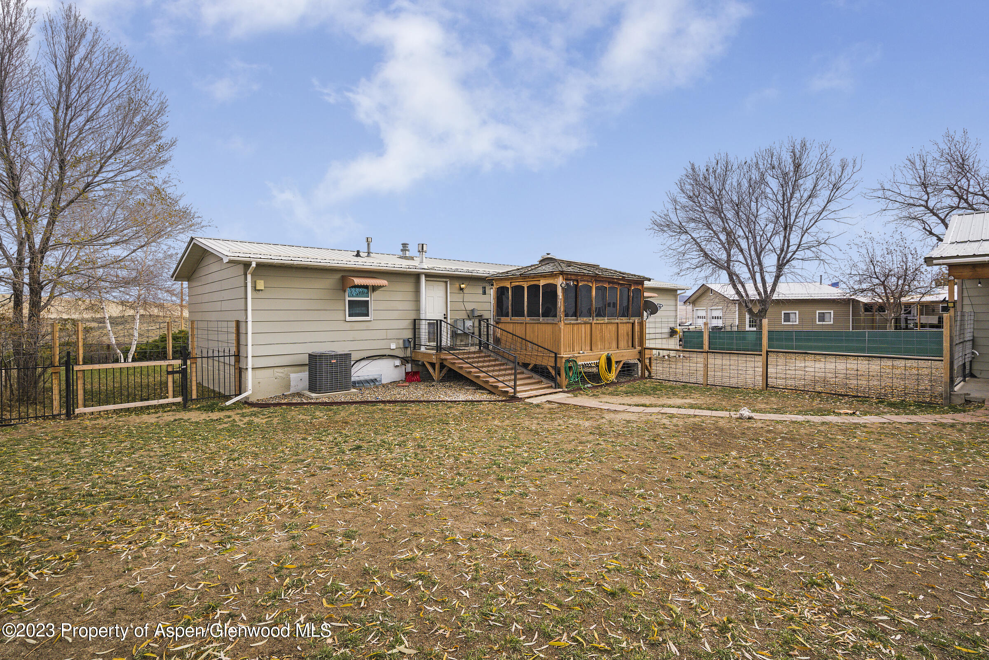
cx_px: 494
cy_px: 330
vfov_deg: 70.4
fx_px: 467
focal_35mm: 17
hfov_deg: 93.3
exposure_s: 1/800
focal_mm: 17
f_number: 8
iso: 500
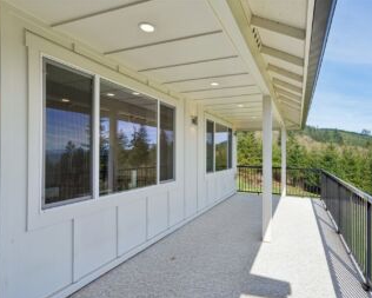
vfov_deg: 70.8
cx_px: 222
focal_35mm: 19
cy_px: 156
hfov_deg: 82.3
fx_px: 209
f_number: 8
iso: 400
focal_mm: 16
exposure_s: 1/640
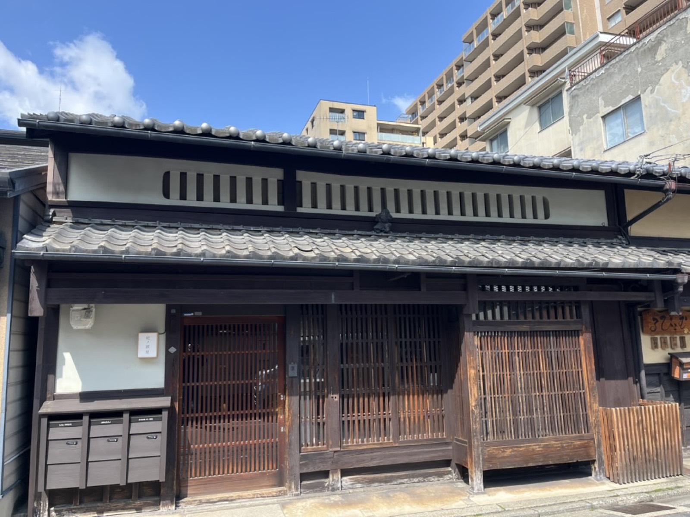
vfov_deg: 53.1
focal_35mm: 26
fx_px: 518
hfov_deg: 67.3
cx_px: 345
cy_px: 258
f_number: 1.6
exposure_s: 1/1212
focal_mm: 5.1
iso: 50
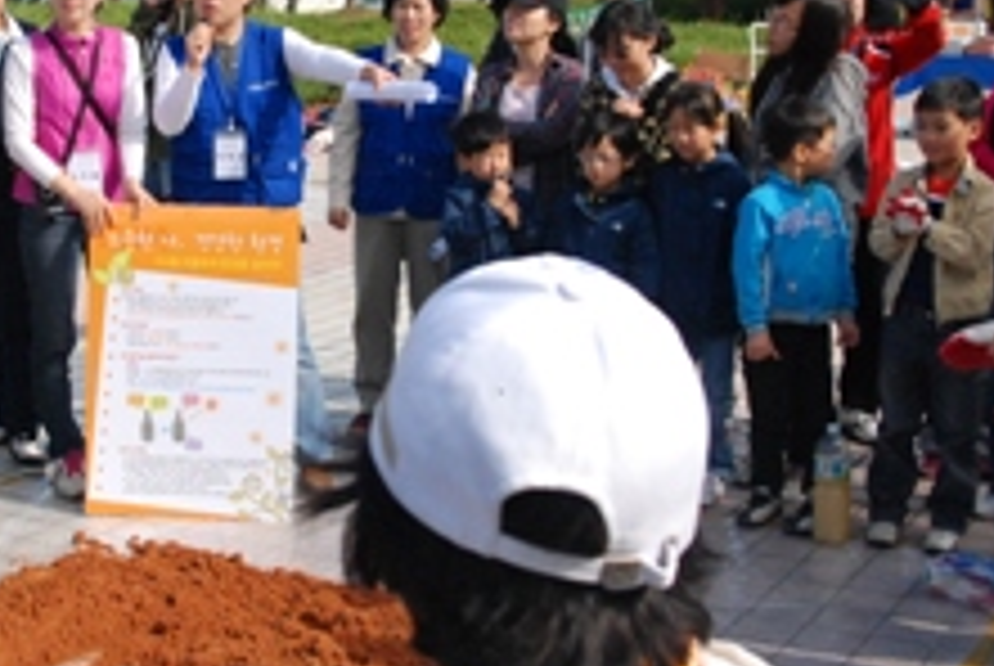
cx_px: 292
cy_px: 194
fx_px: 1918
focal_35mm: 69
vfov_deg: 19.6
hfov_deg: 28.8
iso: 800
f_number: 4.5
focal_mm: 17
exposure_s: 1/2500
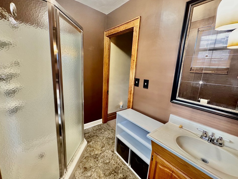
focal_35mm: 15
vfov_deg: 81.7
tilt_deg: -12.6
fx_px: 103
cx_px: 114
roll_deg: -2.9
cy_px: 90
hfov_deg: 98.1
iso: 500
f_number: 2.2
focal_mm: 2.22
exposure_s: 1/60
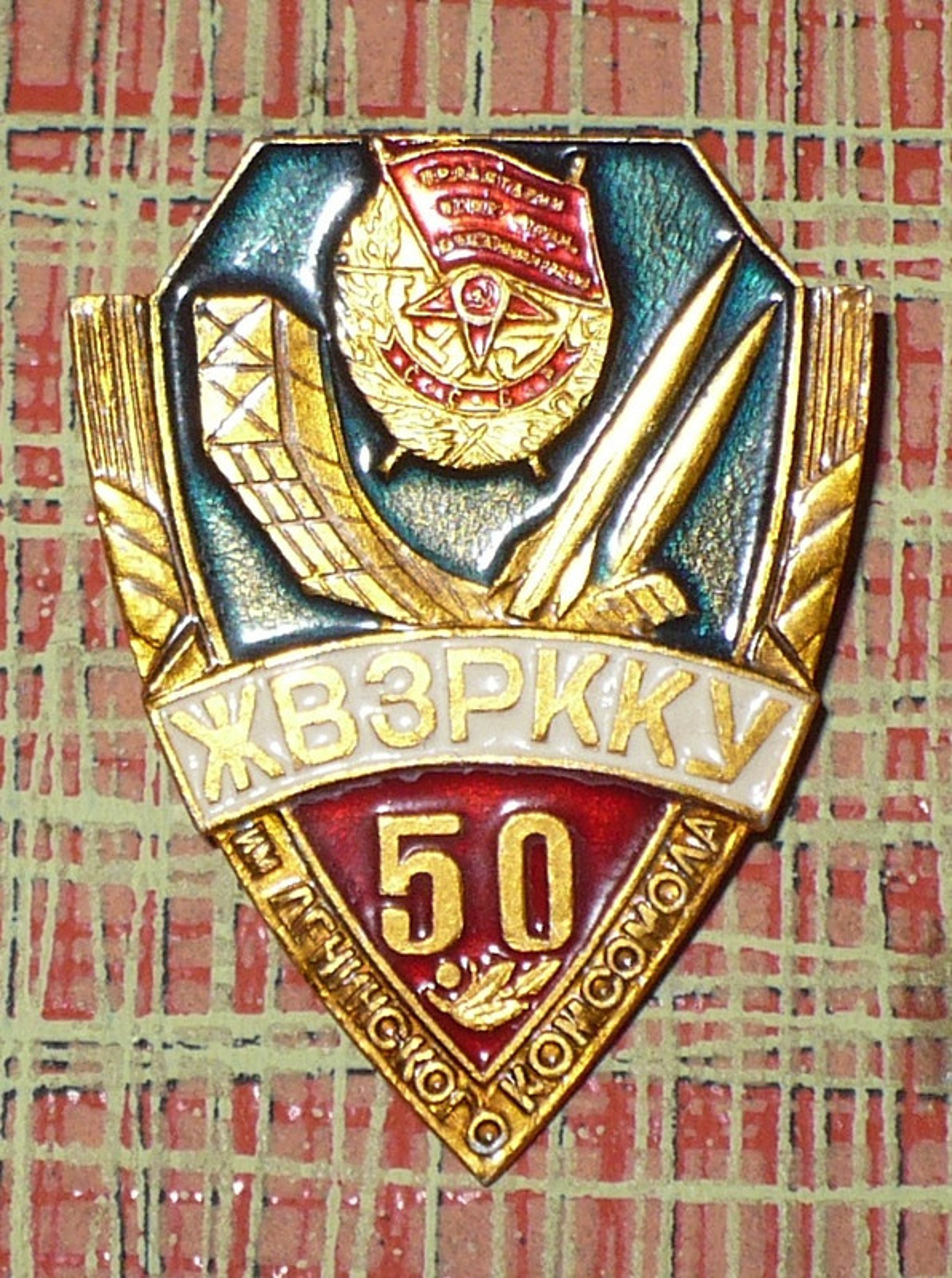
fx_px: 1473
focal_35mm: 40
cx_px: 476
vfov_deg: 46.9
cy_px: 639
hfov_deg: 35.8
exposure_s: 1/30
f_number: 2.8
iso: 100
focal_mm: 6.1
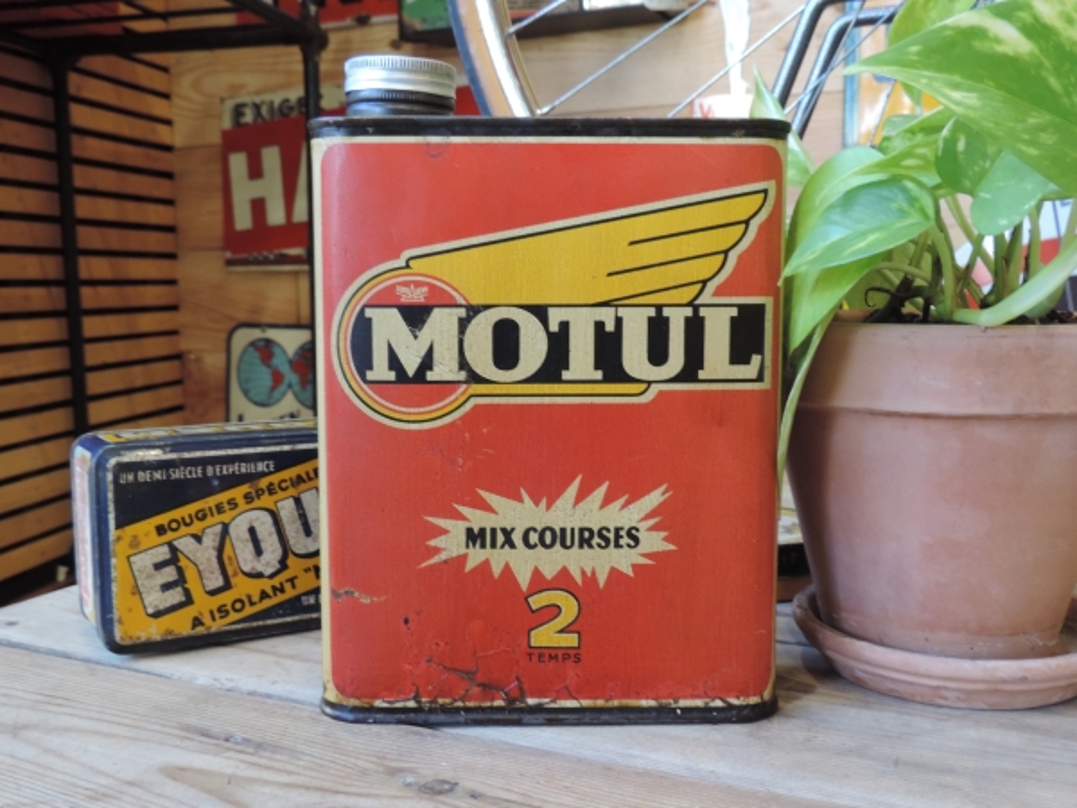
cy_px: 404
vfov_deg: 40.7
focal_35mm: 35
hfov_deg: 52.6
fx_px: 1089
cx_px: 538
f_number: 3.3
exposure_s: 1/30
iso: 400
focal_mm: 6.2
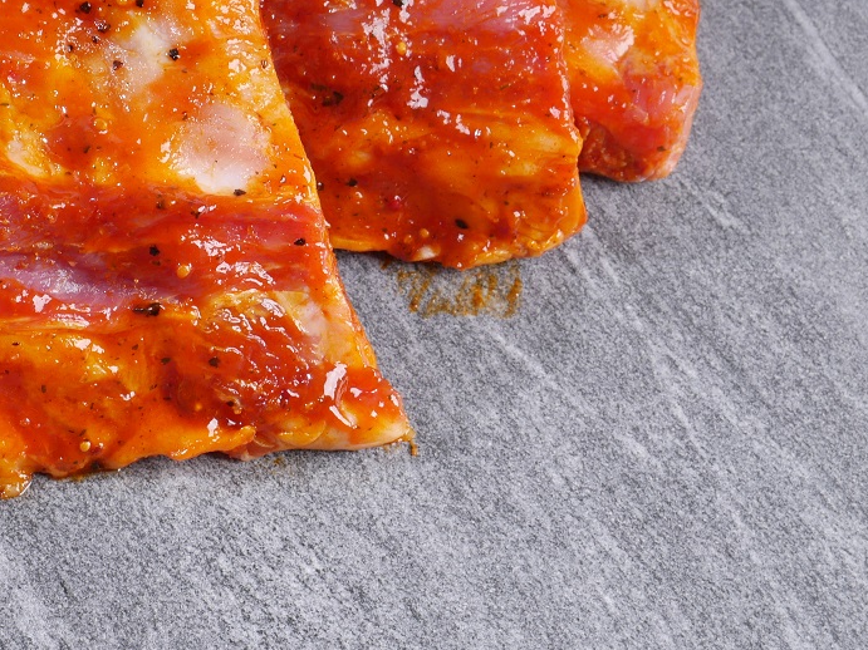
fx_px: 3334
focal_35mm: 133
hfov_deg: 14.7
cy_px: 114
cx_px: 176
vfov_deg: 11.1
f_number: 9
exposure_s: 1/160
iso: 200
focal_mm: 40
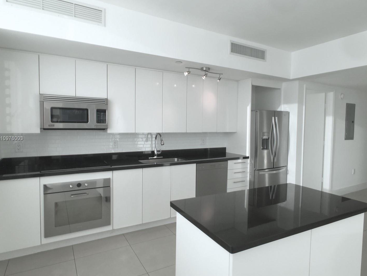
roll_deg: -1.0
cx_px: 191
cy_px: 139
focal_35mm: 33
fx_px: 350
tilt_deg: -3.1
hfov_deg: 55.3
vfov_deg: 43.0
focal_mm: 4.15
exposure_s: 1/279
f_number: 2.2
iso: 25
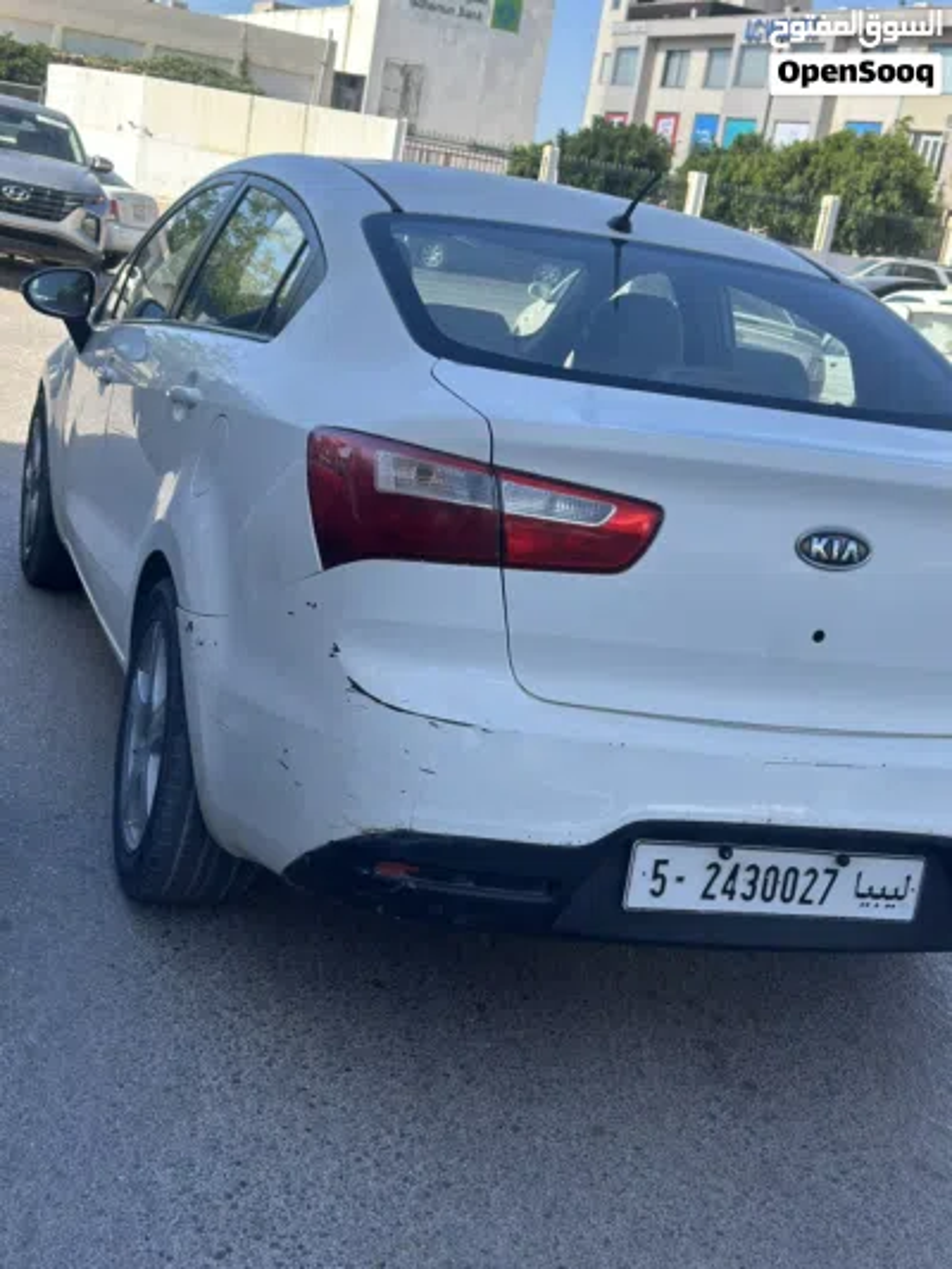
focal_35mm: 48
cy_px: 634
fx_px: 1759
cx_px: 476
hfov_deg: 30.3
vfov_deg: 39.6
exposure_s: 1/2070
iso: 80
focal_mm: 6.86
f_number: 1.78
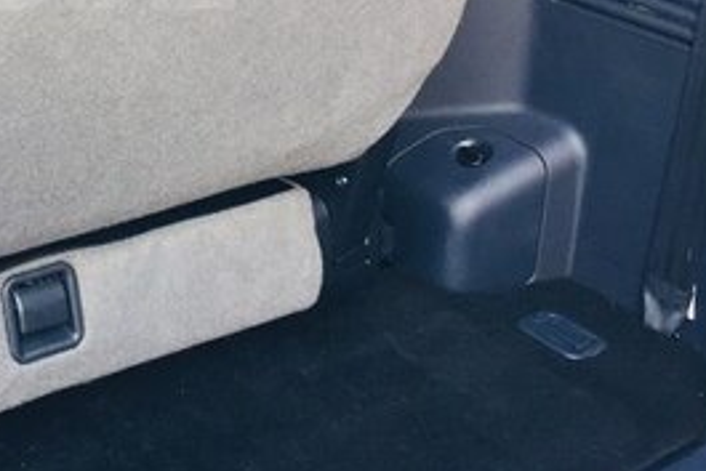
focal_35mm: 75
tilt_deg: -17.4
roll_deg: -0.9
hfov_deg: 25.3
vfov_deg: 17.7
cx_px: -37
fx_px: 1472
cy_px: -31
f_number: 2.2
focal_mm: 4.15
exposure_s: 1/50
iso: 40
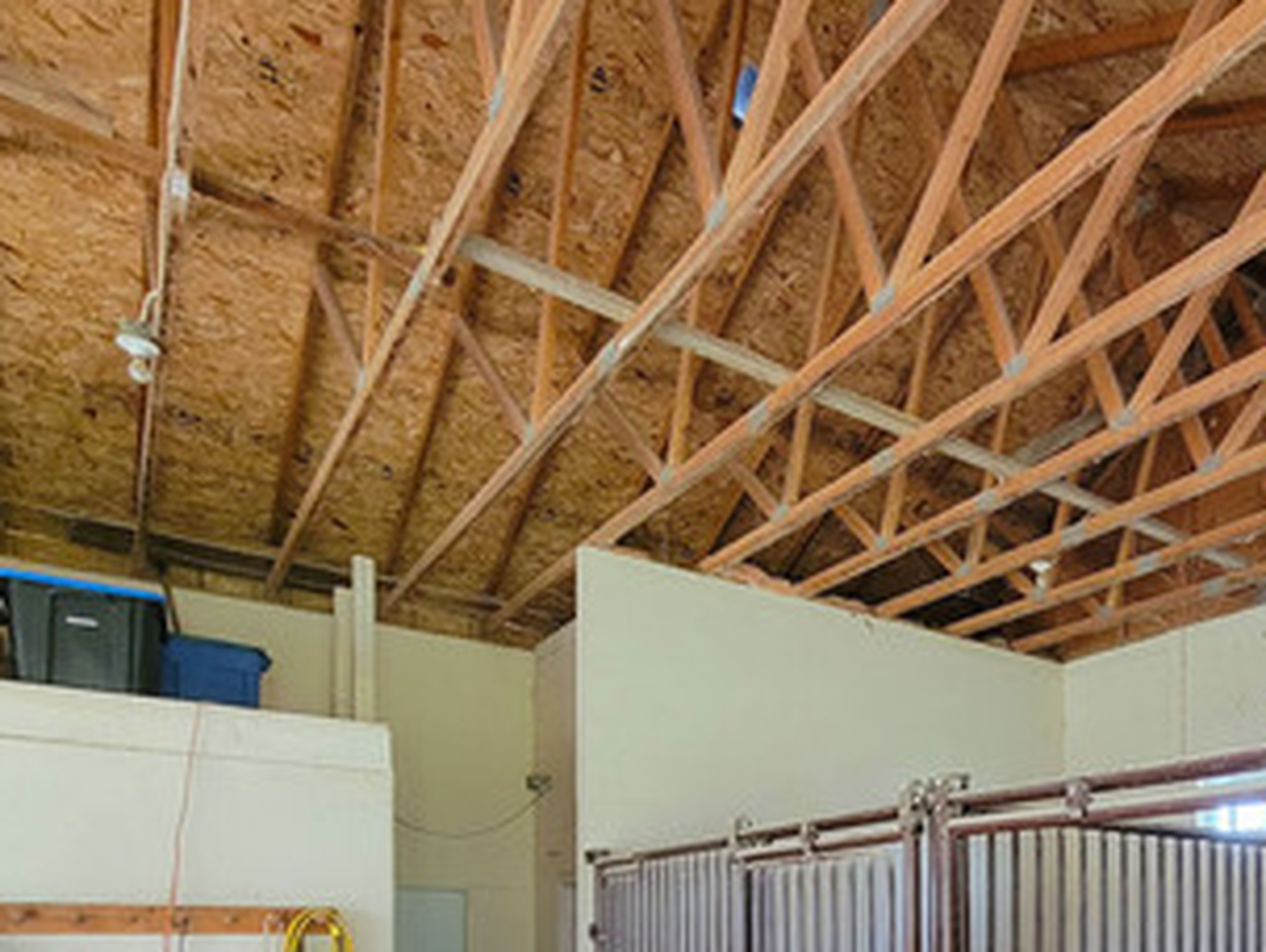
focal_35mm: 24
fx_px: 879
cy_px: 831
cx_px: 994
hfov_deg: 65.7
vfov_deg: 51.3
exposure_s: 1/60
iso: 400
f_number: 2.2
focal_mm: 2.2
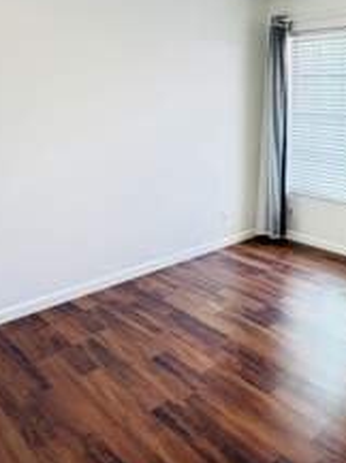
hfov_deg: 40.9
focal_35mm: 31
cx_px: 327
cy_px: 150
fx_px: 414
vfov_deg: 57.0
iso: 320
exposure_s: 1/76
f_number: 2.2
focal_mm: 2.22
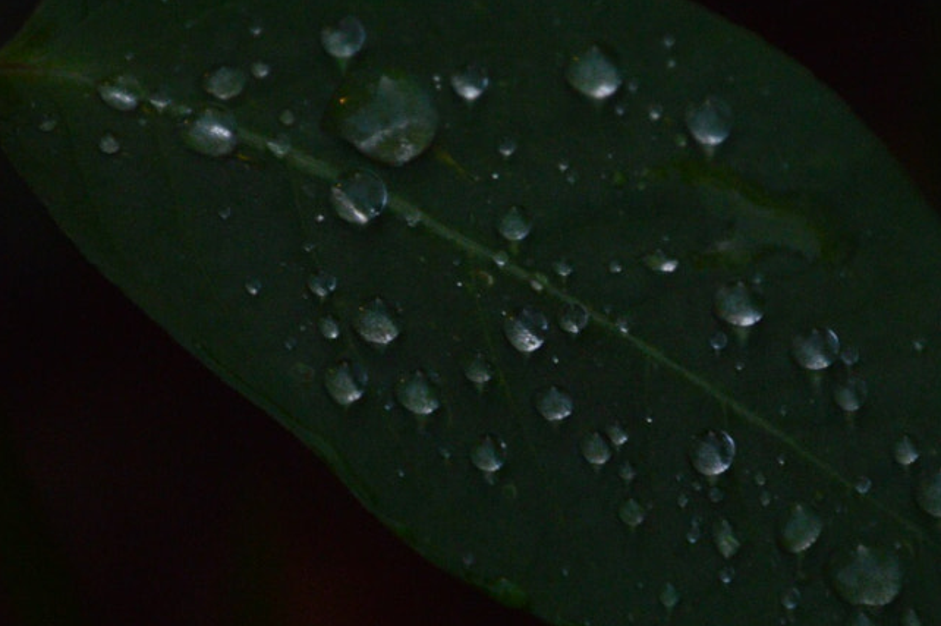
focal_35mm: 691
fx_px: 18054
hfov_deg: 3.0
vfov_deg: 2.0
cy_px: 352
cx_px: 723
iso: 800
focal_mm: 185
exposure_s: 1/100
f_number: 5.6
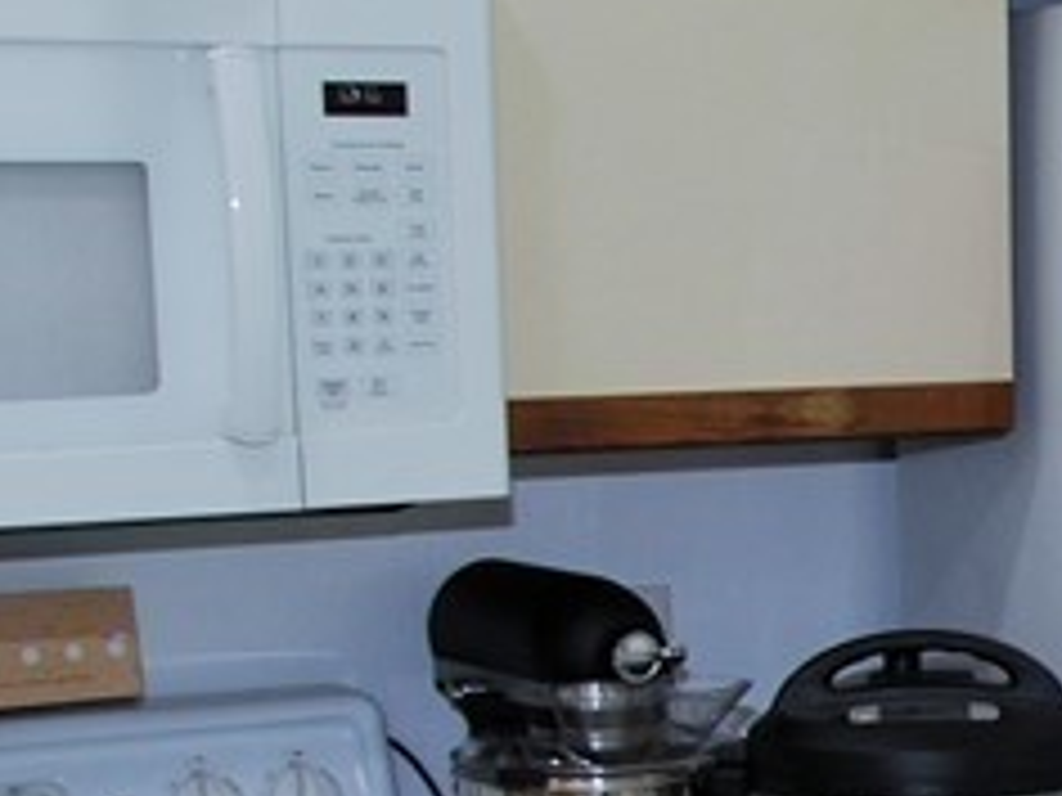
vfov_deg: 13.5
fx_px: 3252
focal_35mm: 106
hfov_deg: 16.7
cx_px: 1636
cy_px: 1012
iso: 200
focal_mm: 16
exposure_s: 1/80
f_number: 4.5
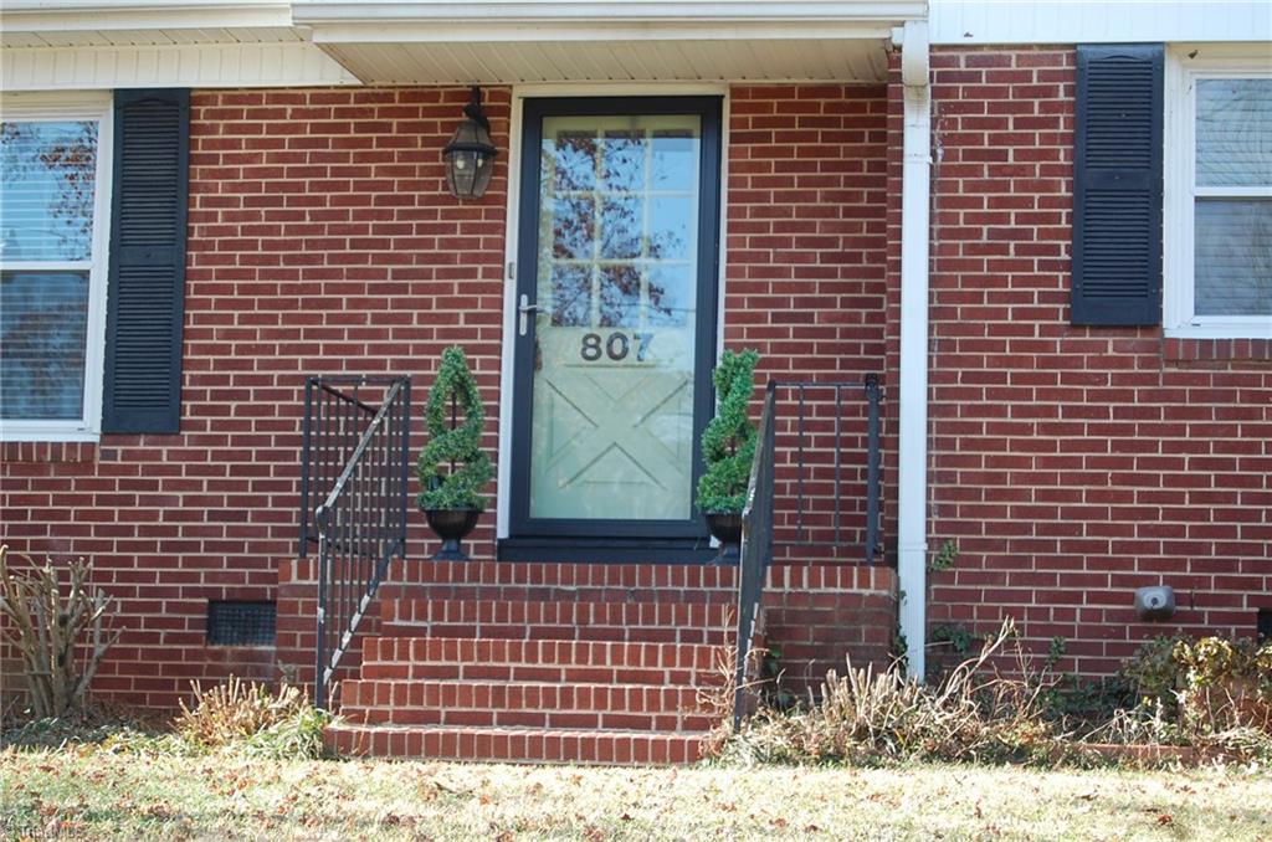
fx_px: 2909
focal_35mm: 82
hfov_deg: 24.7
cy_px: 421
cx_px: 636
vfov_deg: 16.5
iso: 280
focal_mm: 55
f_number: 5.6
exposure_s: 1/125
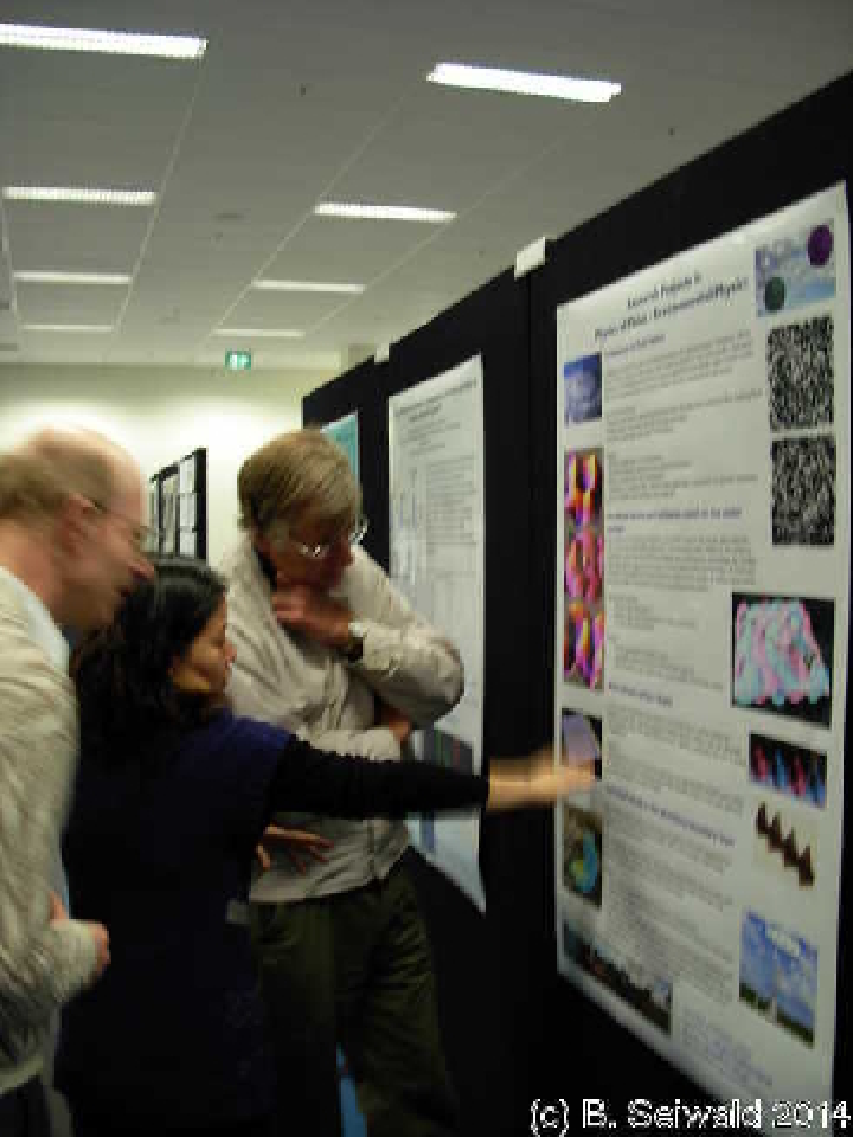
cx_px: 426
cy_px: 568
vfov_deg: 49.0
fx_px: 1249
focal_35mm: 38
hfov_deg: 37.7
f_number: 2.9
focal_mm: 6.3
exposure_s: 1/7.5
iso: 79
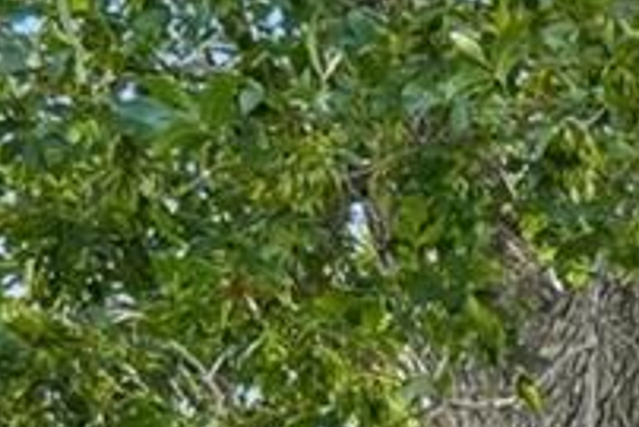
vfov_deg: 7.2
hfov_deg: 10.0
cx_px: 1566
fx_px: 3161
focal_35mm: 178
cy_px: 1072
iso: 400
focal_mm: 15
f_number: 8
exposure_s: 1/125
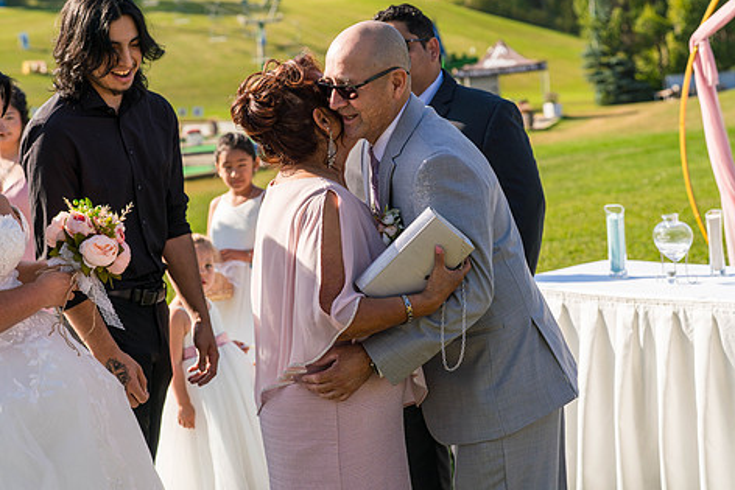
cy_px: 194
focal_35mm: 70
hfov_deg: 28.8
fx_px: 1430
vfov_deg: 19.4
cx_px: 327
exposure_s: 1/1250
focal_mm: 57
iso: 250
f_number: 4
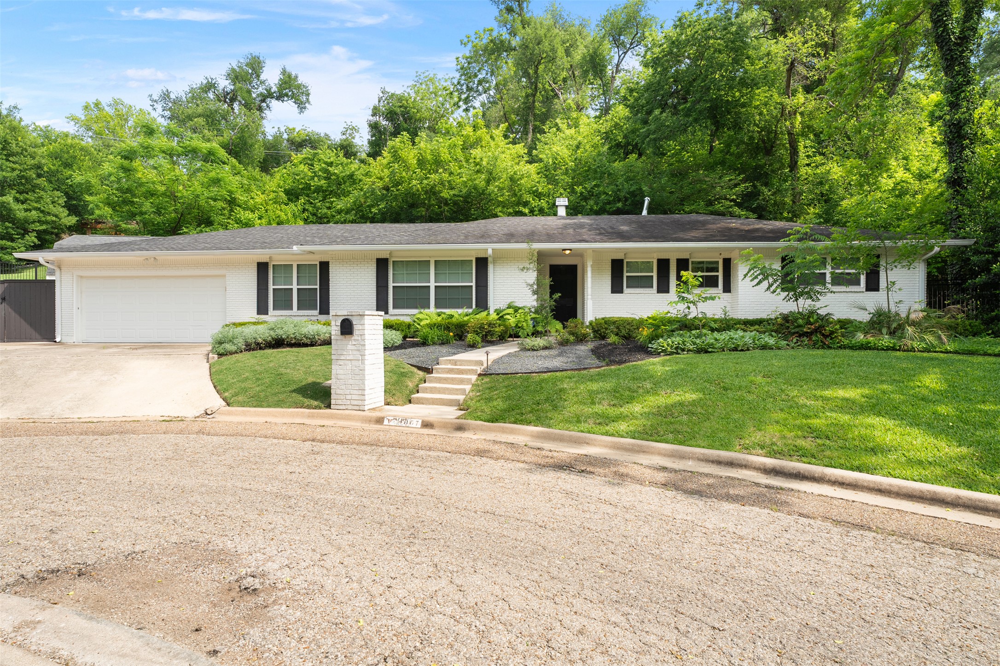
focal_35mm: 20
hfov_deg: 84.0
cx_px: 500
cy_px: 333
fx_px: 556
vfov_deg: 61.9
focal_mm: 20
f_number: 9
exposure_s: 1/160
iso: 320
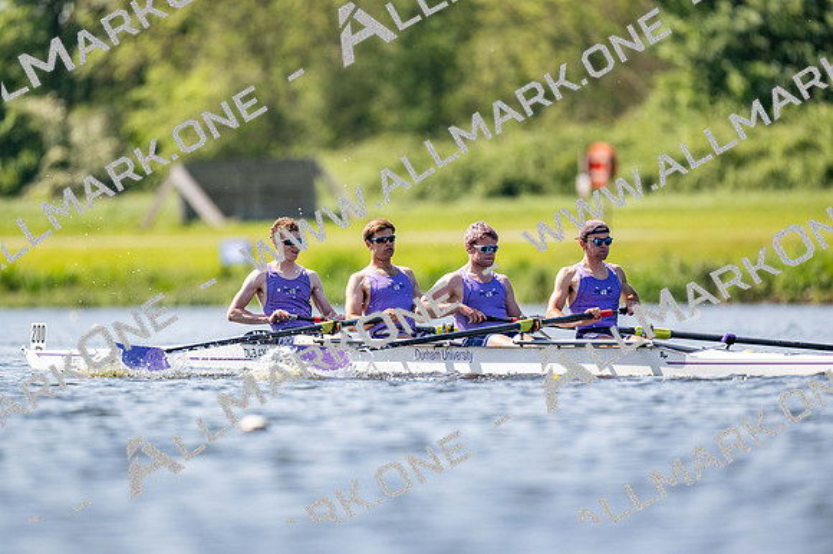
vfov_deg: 2.3
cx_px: 416
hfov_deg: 3.4
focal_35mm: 600
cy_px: 277
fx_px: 13878
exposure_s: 1/2500
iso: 450
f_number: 4
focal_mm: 600
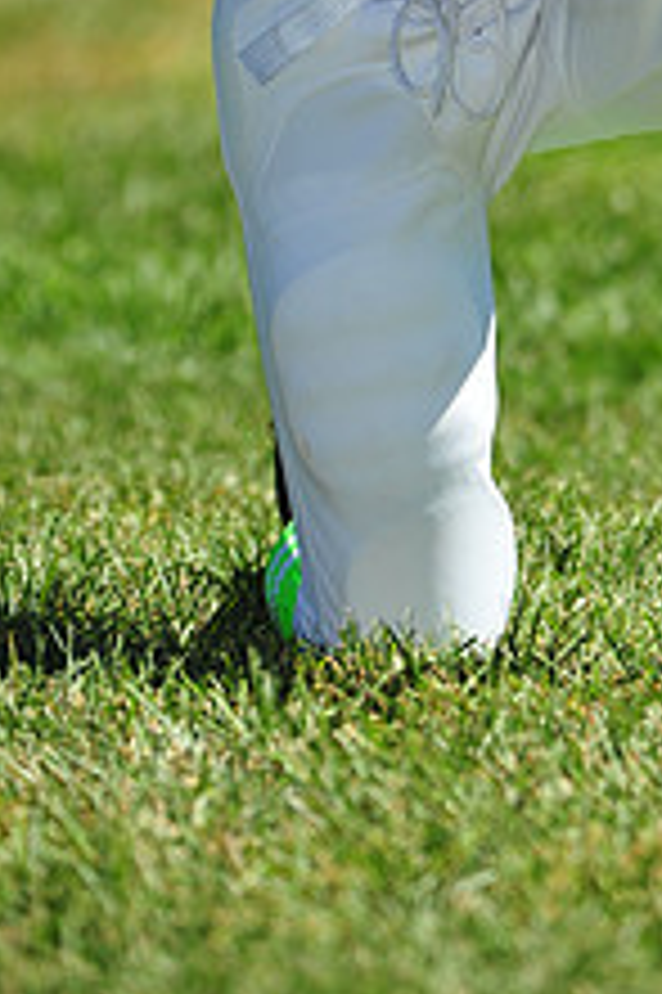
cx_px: 572
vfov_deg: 4.5
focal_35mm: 460
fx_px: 12707
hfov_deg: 3.0
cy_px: -180
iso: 400
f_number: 4.5
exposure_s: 1/3200
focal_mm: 175
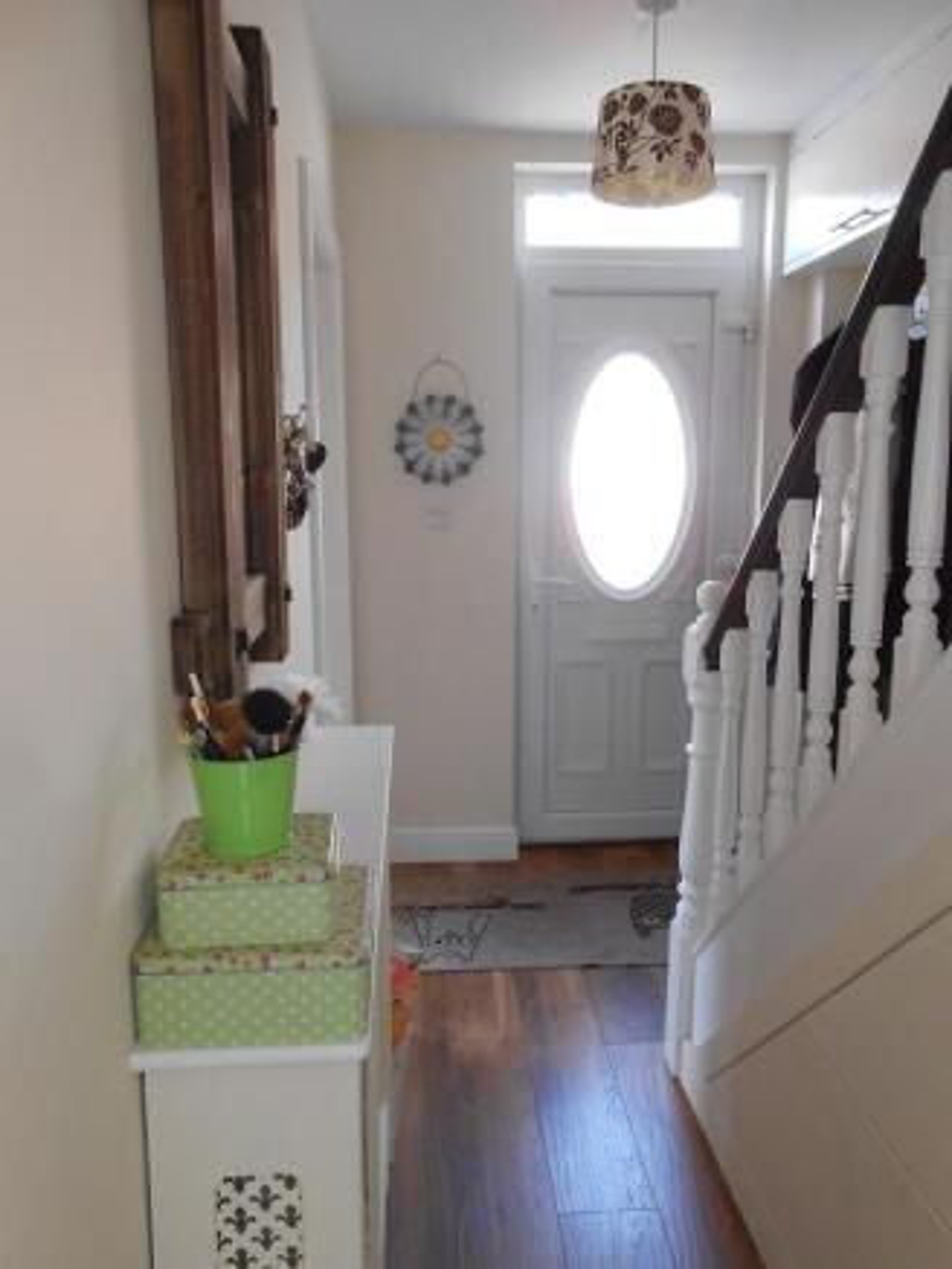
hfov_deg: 53.1
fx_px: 953
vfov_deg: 67.3
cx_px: 476
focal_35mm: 26
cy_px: 634
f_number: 3.5
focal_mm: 4.6
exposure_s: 1/30
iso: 200
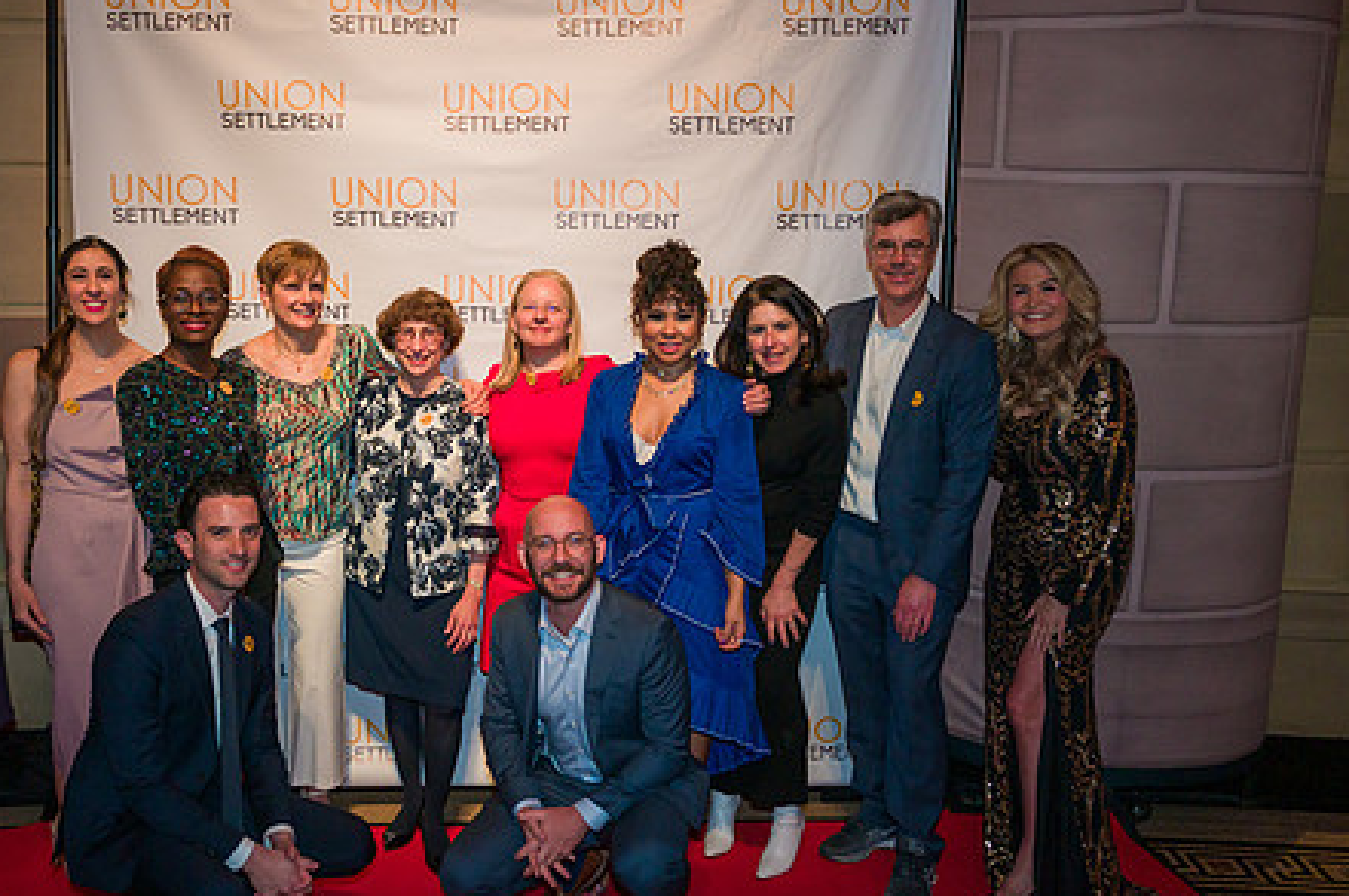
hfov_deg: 51.5
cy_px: 474
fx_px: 1385
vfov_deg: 35.9
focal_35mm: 37
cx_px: 529
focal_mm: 26
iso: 640
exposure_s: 1/200
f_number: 4
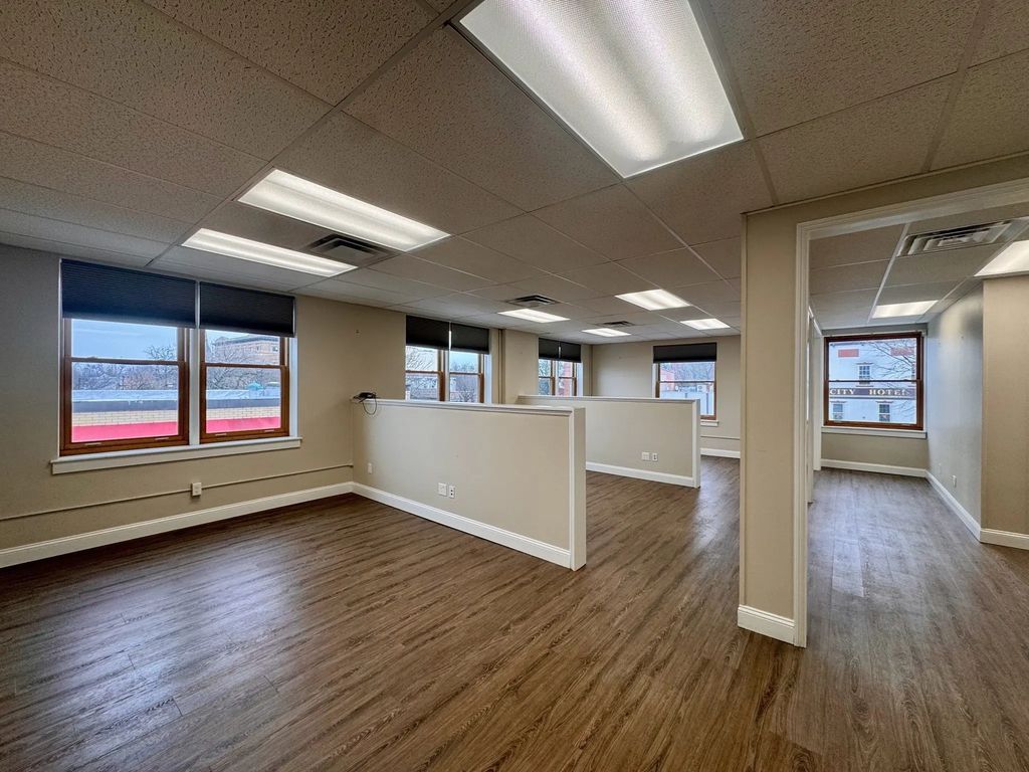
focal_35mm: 14
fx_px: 416
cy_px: 386
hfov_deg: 102.1
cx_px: 514
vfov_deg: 85.7
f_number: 2.2
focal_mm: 2.22
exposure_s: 1/120
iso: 80
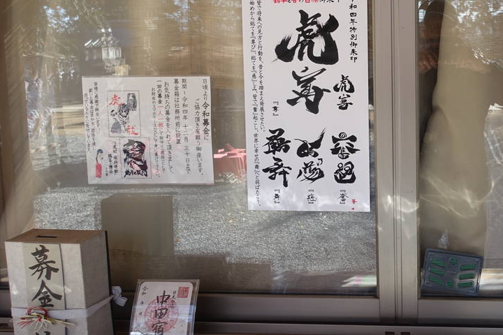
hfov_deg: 45.9
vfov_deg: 33.0
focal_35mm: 40
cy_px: 103
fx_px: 559
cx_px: 405
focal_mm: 8.8
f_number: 3.5
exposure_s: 1/100
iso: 125
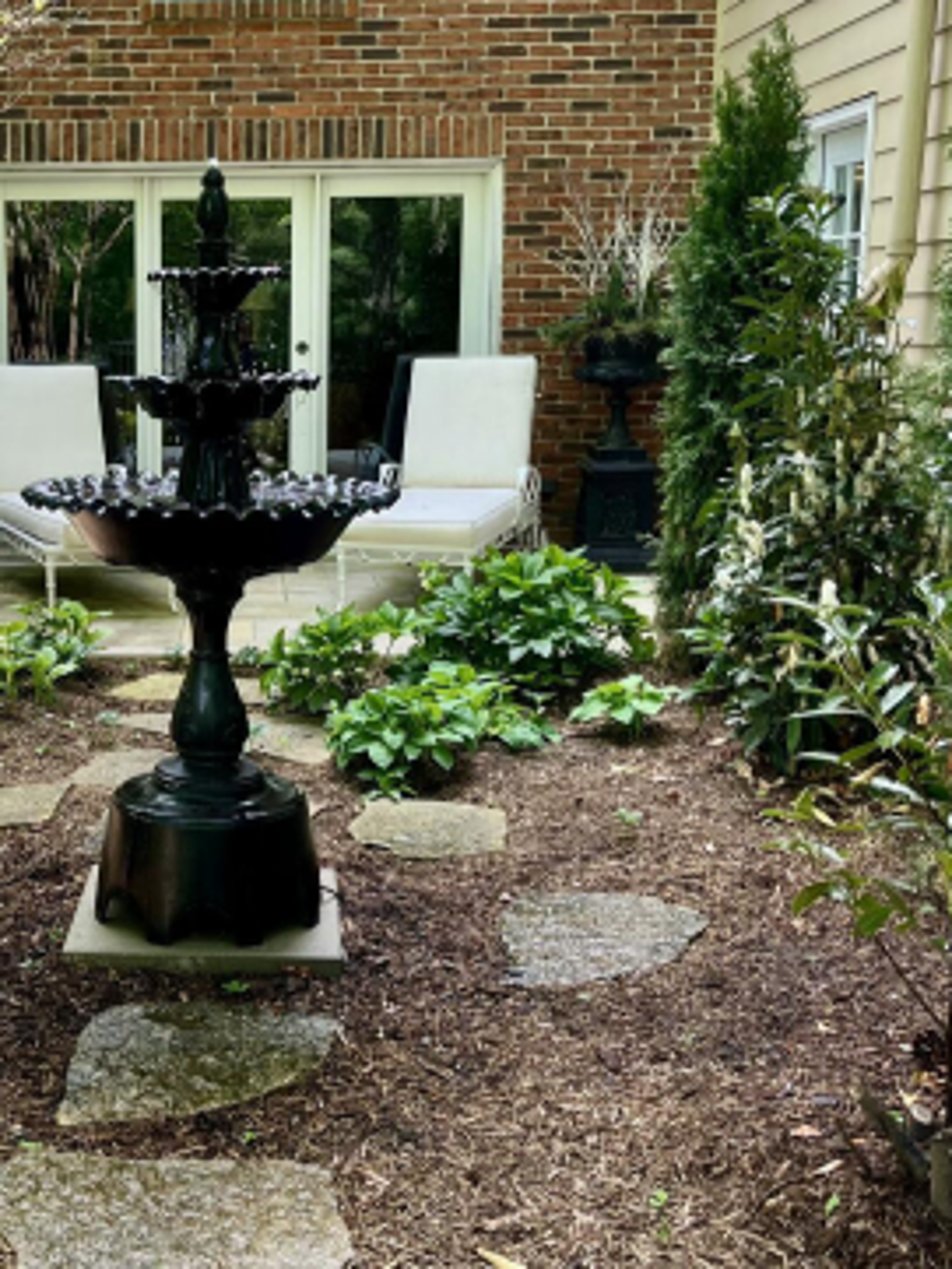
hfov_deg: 29.4
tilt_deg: -8.3
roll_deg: +0.3
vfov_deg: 39.6
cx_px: 148
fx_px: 1759
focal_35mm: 48
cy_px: 603
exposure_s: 1/363
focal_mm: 5.1
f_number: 1.6
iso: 50
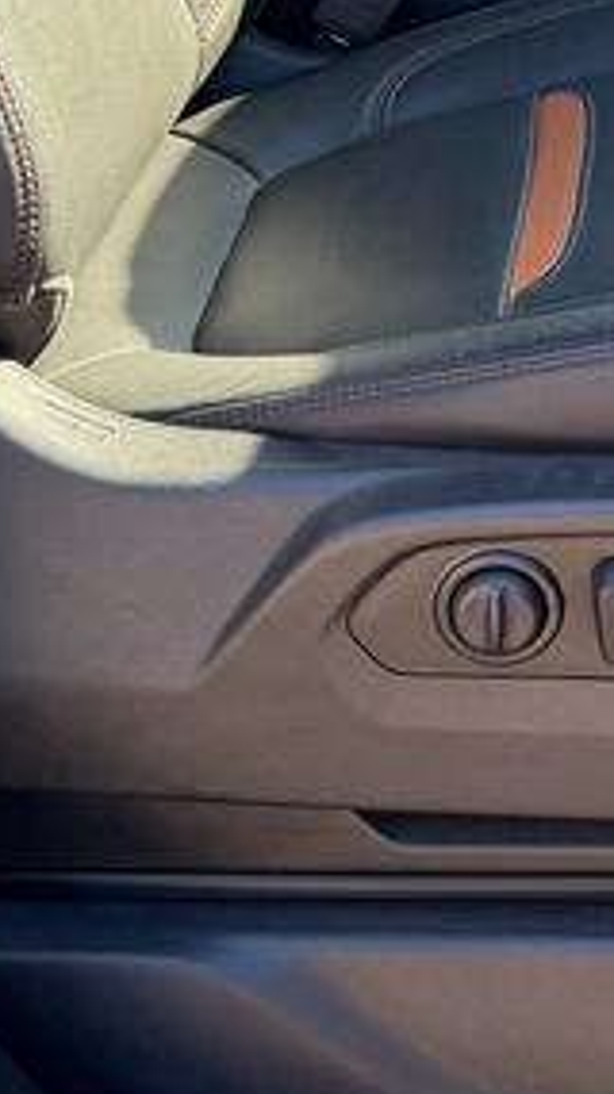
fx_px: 2551
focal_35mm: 88
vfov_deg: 22.3
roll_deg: -0.1
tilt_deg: -12.8
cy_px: -230
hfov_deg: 13.3
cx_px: 779
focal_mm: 6.76
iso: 80
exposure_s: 1/266
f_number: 1.78
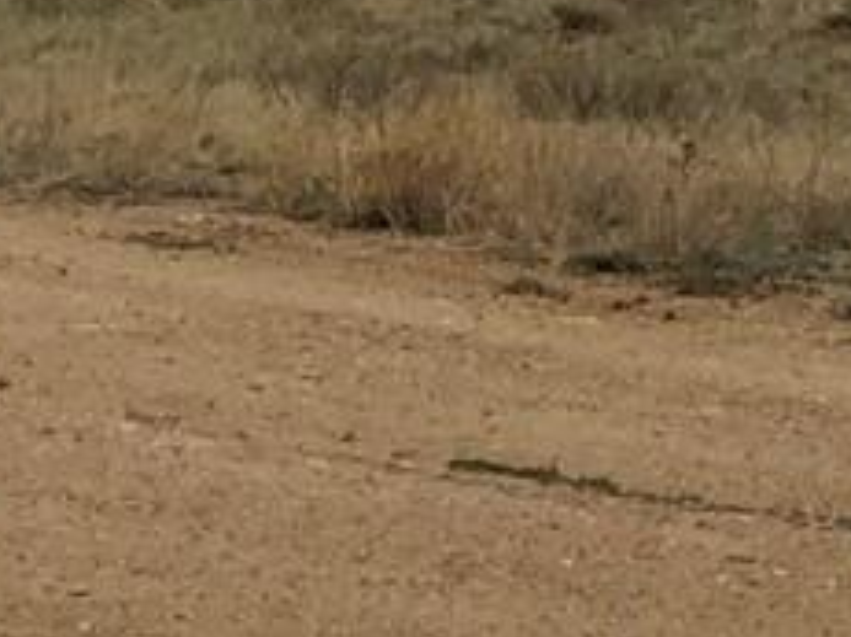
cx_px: 1599
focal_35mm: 395
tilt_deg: -0.6
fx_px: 9706
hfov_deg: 4.9
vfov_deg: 3.7
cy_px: -383
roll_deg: -1.2
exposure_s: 1/1080
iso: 20
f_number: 2.8
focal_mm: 6.6
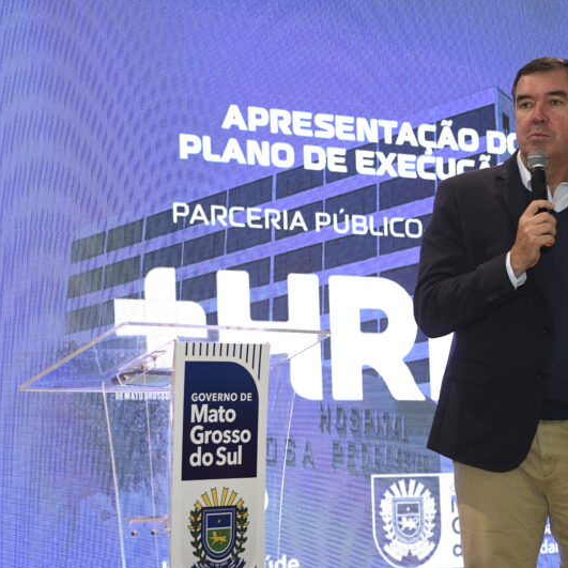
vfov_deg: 16.6
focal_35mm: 105
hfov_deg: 16.5
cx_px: 415
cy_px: 284
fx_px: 1949
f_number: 3.2
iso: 2000
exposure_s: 1/160
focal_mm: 55
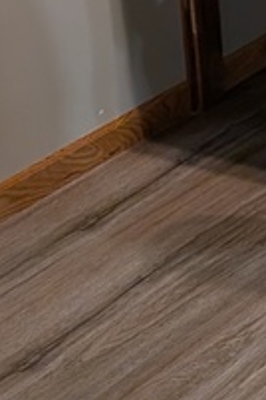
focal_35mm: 134
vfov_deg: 14.6
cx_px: 662
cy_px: -129
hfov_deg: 9.1
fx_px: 1485
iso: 50
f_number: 1.68
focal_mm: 6.9
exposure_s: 1/60
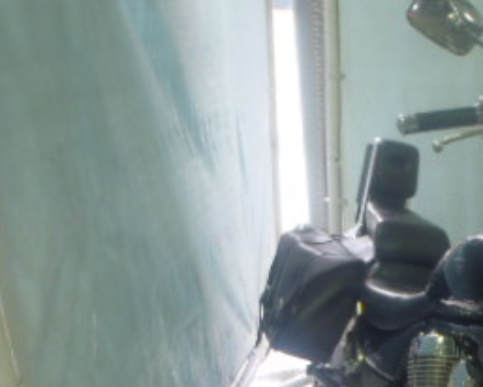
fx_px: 973
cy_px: 389
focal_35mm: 68
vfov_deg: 21.7
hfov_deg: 26.2
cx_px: 504
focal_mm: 5
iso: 200
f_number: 3.5
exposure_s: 1/6
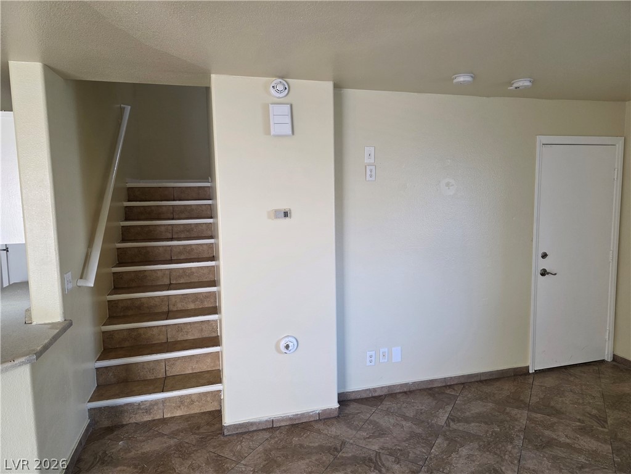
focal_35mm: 23
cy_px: 237
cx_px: 316
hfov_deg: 73.9
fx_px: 419
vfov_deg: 58.9
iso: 160
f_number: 1.7
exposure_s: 1/120
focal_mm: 6.3
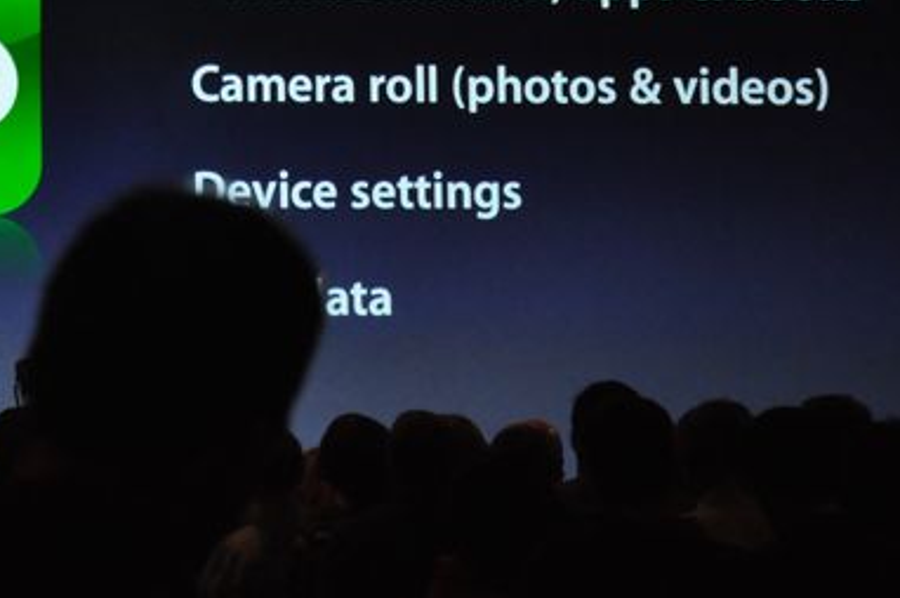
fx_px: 4321
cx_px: 85
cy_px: 62
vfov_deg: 7.9
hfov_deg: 11.8
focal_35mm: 173
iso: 1600
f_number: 5
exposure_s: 1/60
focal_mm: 58
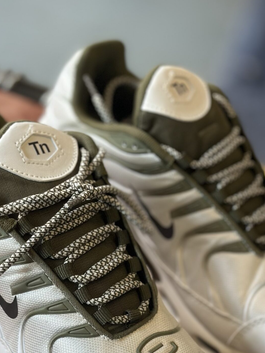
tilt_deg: -42.5
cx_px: 111
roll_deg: -19.2
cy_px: 249
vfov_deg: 22.1
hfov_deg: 16.8
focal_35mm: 88
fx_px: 898
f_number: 1.78
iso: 64
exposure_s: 1/50
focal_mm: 6.86
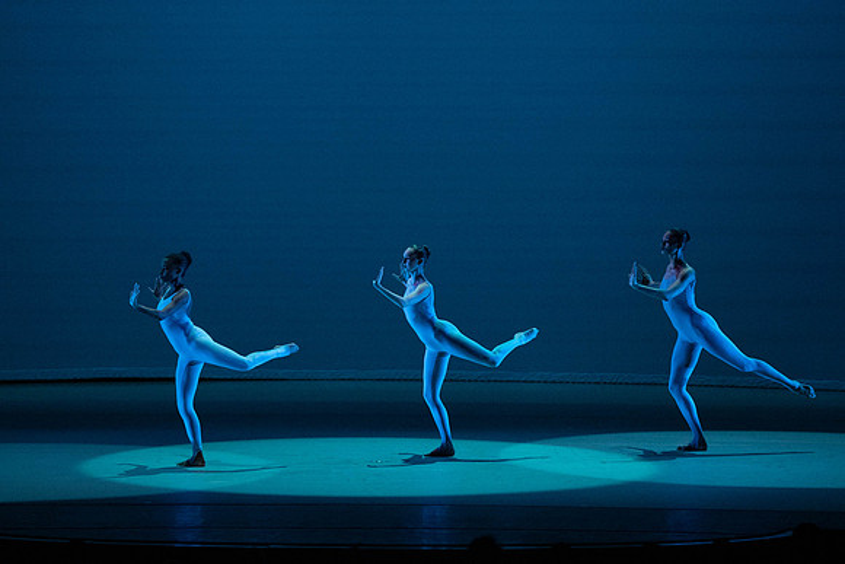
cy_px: 282
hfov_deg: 11.2
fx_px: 4296
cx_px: 422
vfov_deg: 7.5
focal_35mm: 183
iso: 16000
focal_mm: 183
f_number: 5.6
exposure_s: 1/400
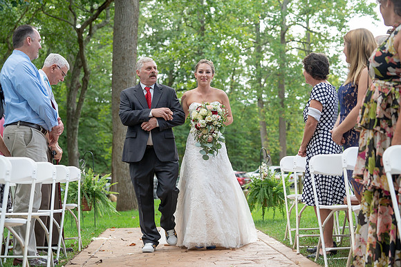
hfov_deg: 28.7
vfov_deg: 19.4
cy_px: 134
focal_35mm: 70
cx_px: 200
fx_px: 784
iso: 250
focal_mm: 70
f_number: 4
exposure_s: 1/200
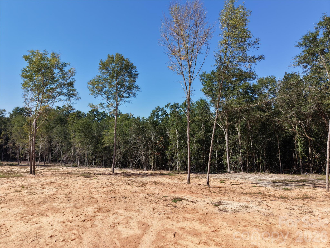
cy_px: 124
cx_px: 165
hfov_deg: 71.6
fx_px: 229
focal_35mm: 24
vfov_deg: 56.8
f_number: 1.8
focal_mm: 8.67
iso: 150
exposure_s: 1/500
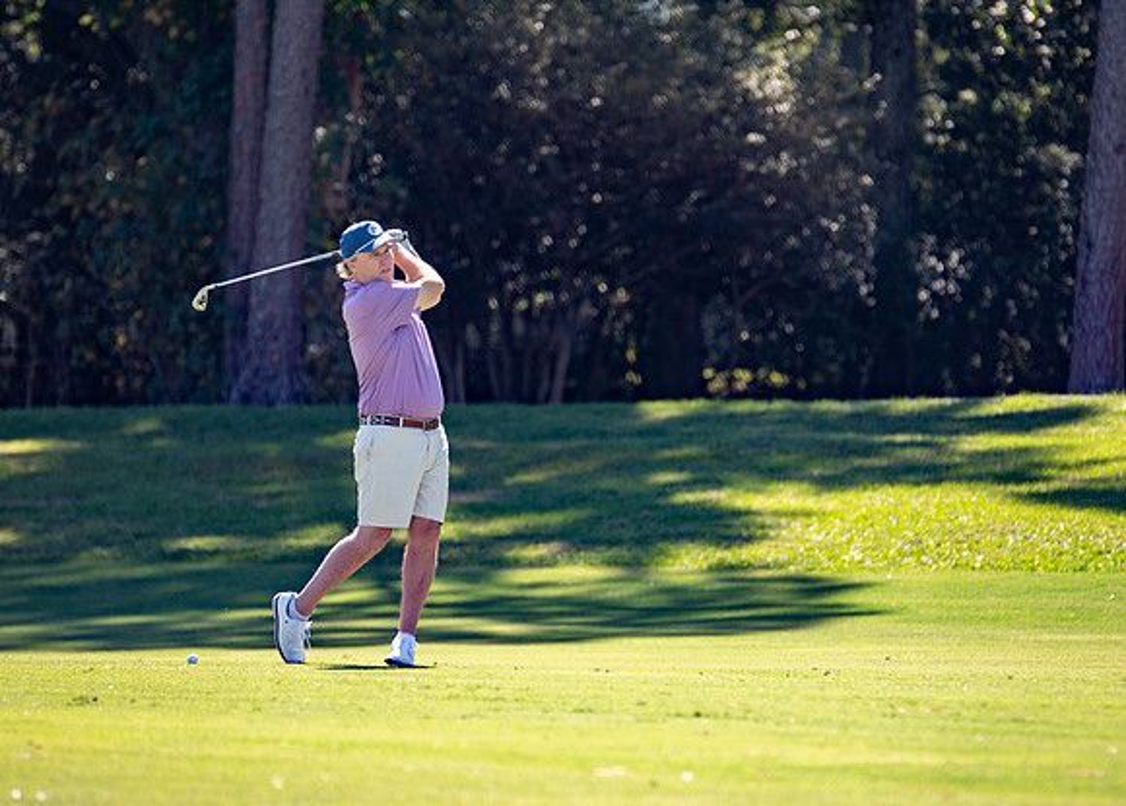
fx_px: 11126
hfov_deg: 5.8
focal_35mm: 348
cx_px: 598
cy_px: 426
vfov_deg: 4.1
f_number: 2.8
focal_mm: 200
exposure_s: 1/800
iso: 100
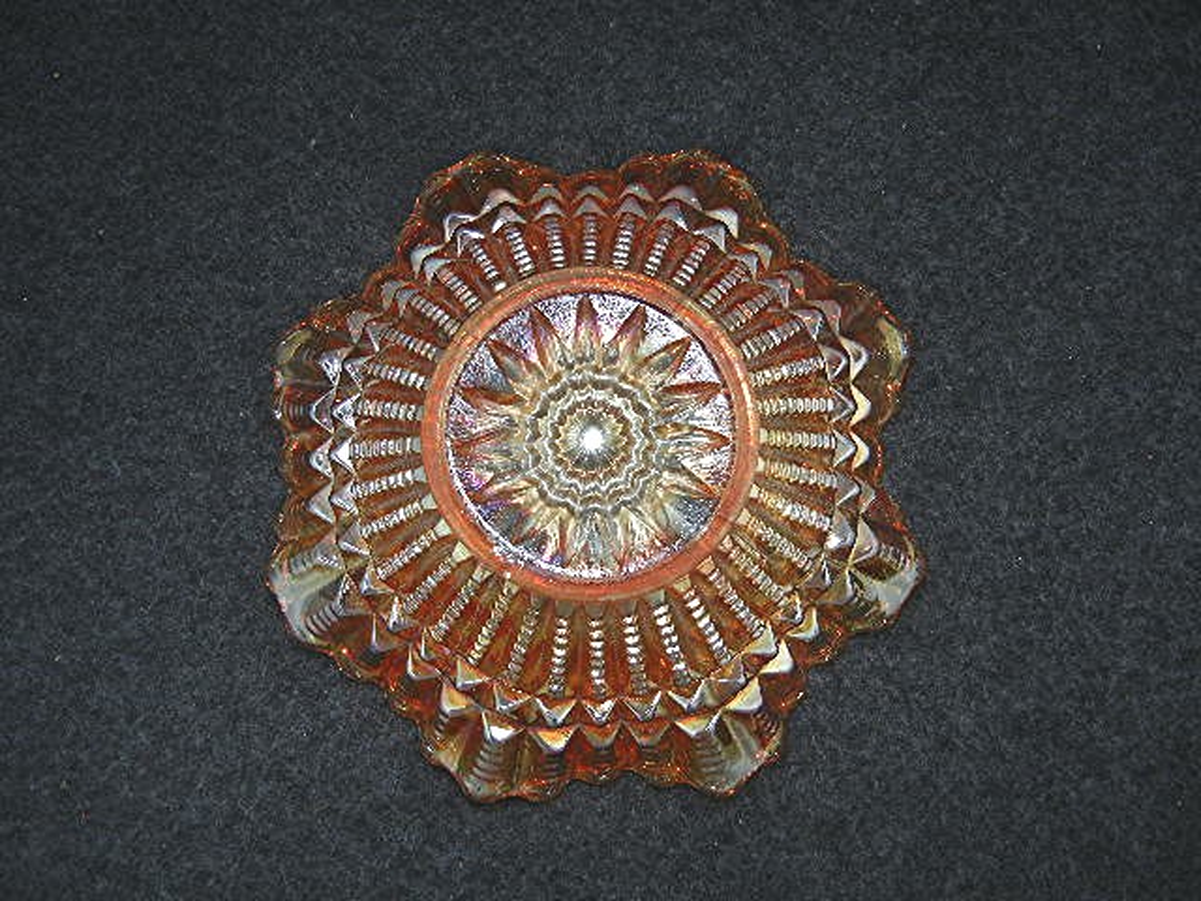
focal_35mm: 34
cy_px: 450
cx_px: 600
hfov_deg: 54.0
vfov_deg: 41.8
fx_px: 1180
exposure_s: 1/30
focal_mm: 6.2
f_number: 3.6
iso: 238
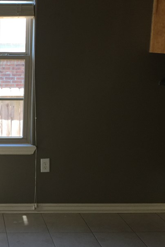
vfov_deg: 38.8
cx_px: -7
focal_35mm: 51
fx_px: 351
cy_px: 101
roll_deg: -0.7
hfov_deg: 25.0
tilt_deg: -9.0
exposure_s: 1/40
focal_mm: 4.15
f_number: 2.2
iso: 32
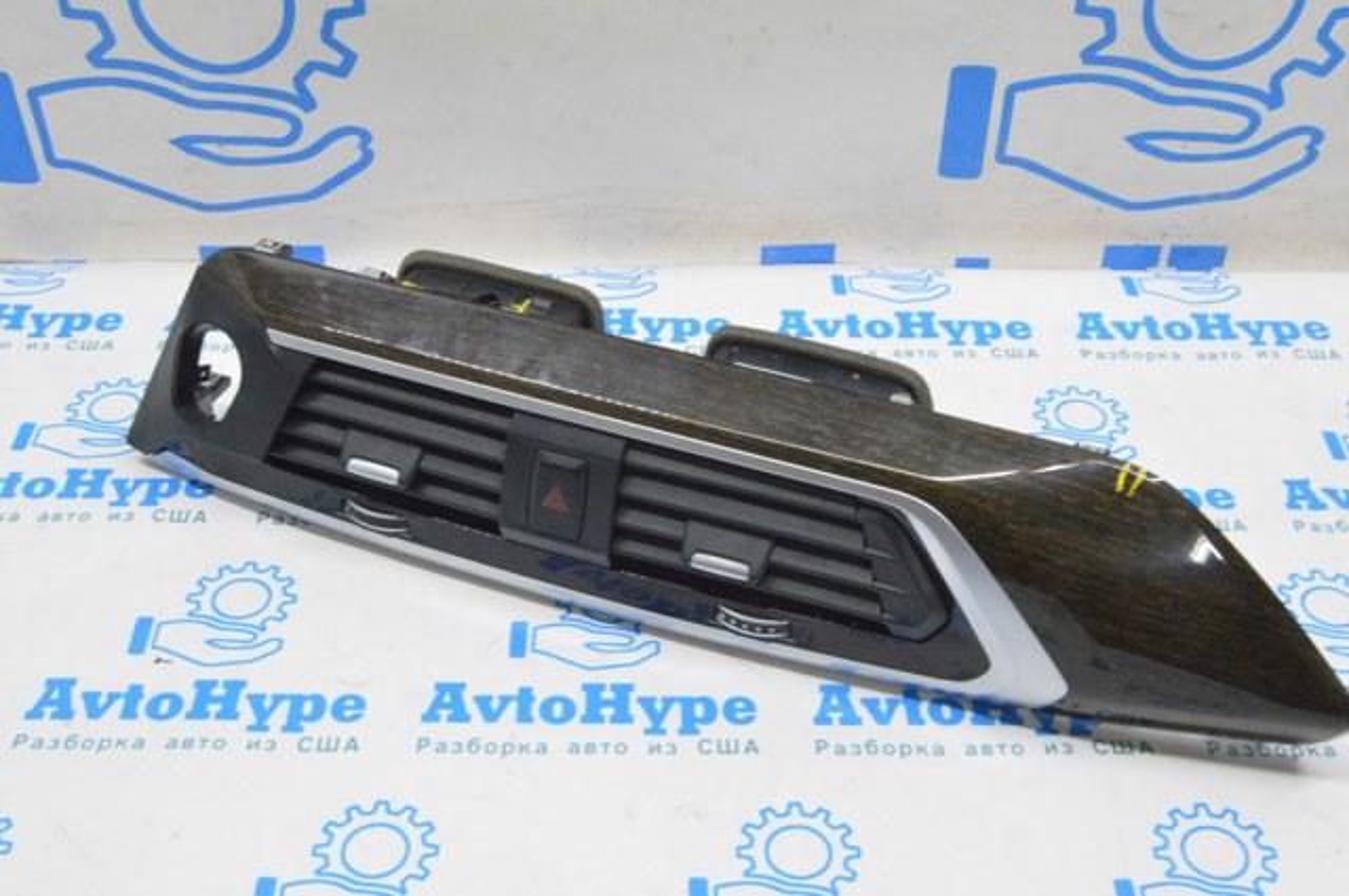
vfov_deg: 29.8
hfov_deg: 43.7
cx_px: 674
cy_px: 448
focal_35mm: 45
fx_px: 1684
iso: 6400
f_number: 20
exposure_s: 1/15
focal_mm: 30
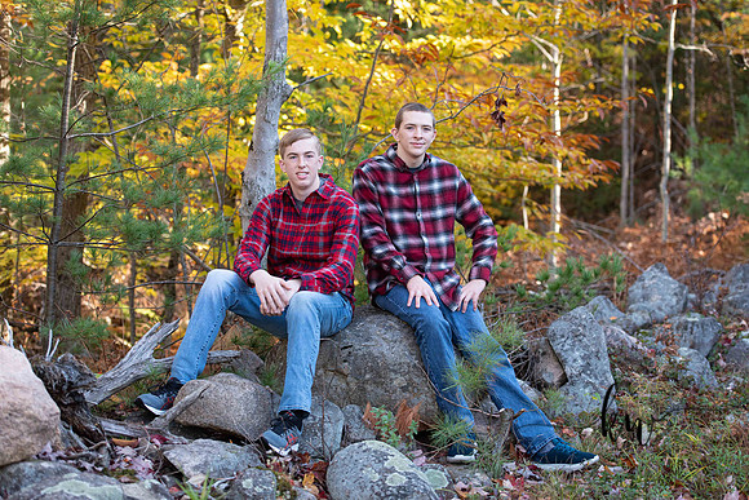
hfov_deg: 25.4
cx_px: 374
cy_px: 250
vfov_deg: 17.1
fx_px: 1665
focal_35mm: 80
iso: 400
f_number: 2.8
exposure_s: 1/320
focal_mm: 80
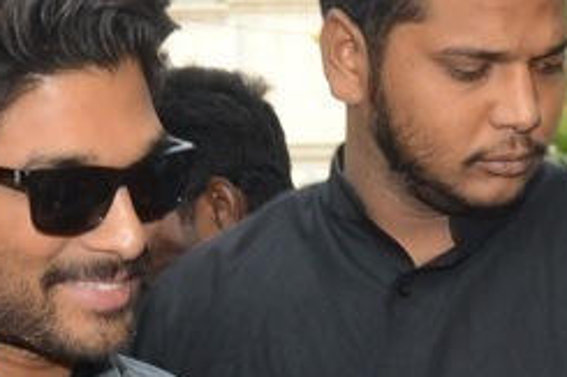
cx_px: 507
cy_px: 553
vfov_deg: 8.5
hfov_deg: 13.0
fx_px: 2471
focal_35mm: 157
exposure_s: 1/125
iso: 320
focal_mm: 32
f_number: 6.3
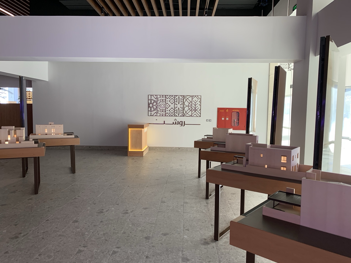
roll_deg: -1.5
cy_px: 132
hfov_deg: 67.3
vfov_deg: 53.1
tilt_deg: -3.9
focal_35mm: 26
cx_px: 176
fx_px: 264
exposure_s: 1/121
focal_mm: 4.25
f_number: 1.8
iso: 80
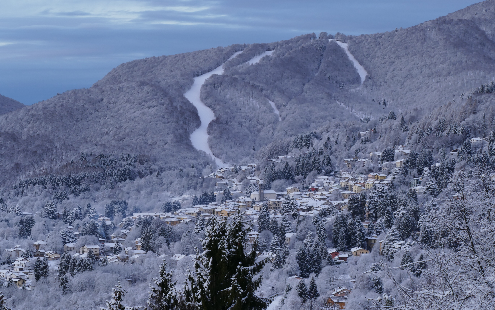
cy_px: 159
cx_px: 247
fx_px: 1862
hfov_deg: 15.1
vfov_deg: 9.5
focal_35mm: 138
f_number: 8
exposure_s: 1/20
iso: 200
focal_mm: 49.07
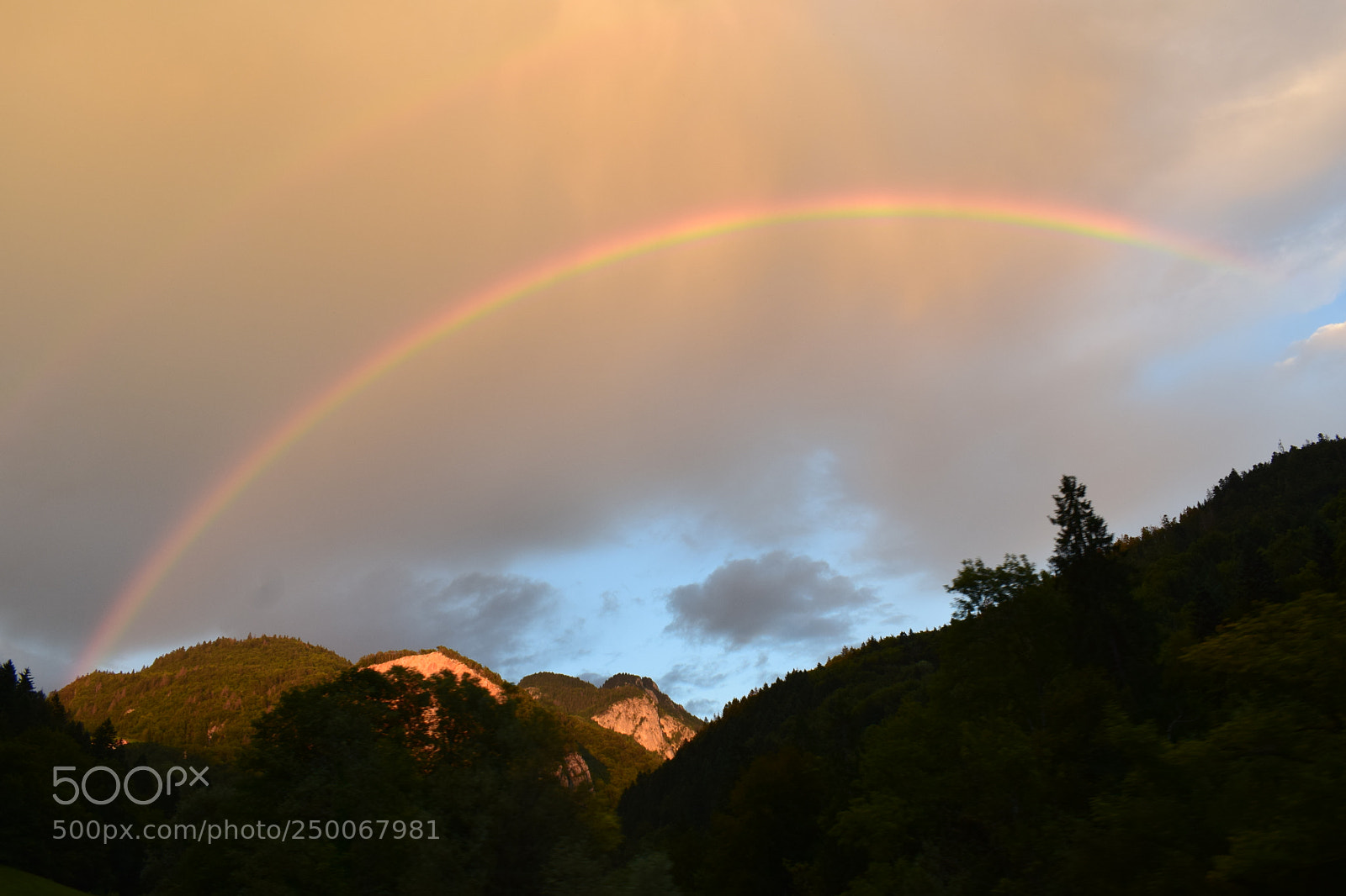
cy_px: 448
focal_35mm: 27
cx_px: 673
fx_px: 1009
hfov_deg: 67.4
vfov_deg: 47.9
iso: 400
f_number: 8
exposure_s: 1/80
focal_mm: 18
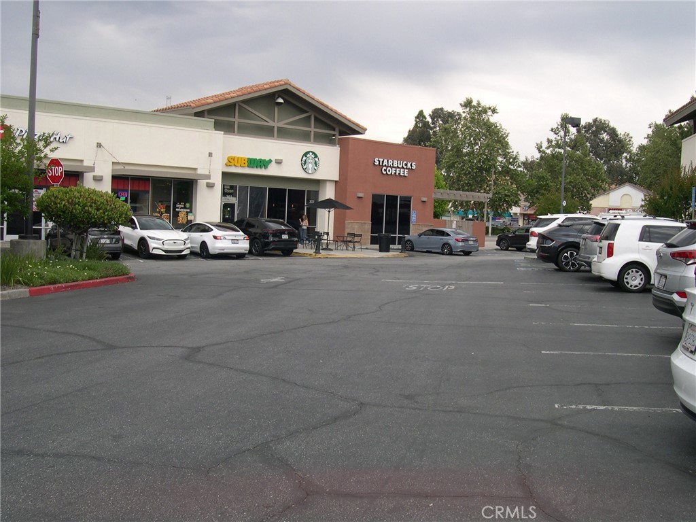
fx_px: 764
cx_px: 348
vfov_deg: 37.7
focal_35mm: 38
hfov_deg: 49.0
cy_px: 261
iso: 100
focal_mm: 8
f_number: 7.6
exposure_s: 1/100
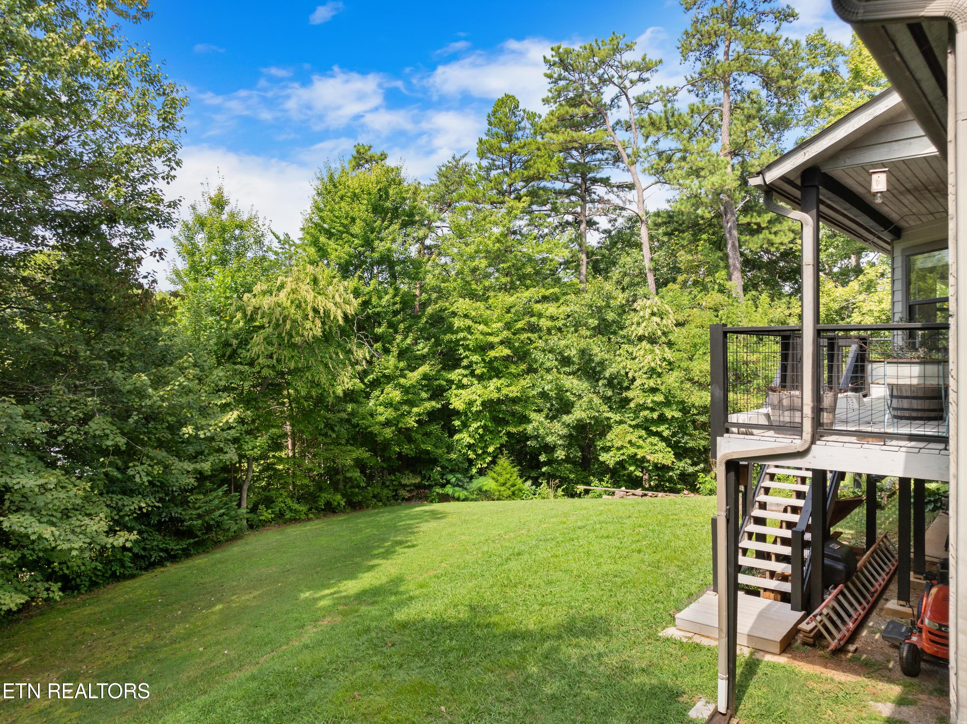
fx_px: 670
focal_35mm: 24
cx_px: 484
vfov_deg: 56.8
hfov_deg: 71.6
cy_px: 362
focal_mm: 12.29
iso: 120
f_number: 2.8
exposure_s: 1/40
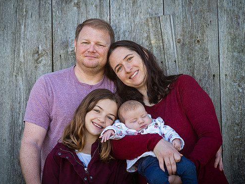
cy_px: 95
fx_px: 559
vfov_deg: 18.6
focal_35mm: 79
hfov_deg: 24.7
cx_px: 116
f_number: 3.5
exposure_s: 1/200
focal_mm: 70
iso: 100
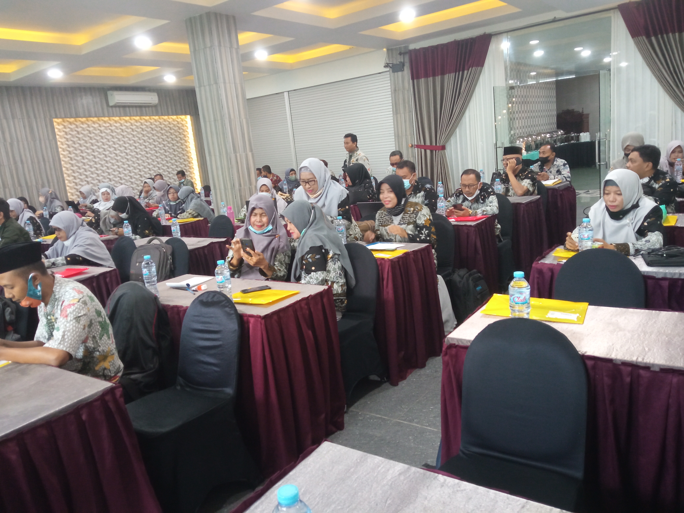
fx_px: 534
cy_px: 256
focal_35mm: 27
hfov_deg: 65.3
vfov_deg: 51.4
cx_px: 342
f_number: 2.2
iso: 944
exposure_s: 1/20
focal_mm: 3.79
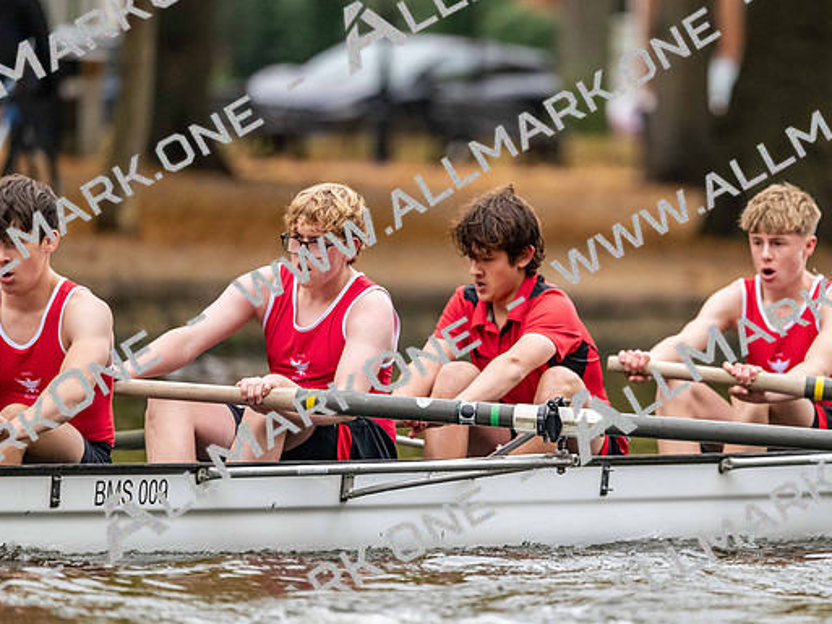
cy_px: 312
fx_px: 10458
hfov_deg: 4.6
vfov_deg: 3.4
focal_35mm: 435
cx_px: 433
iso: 5000
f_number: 4.5
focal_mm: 400
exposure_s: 1/2000
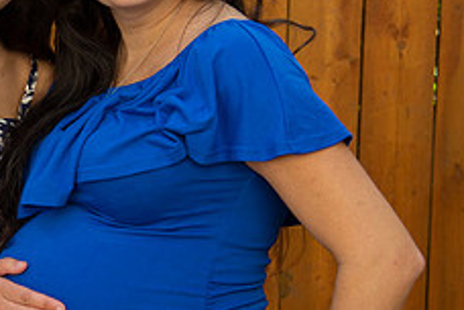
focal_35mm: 122
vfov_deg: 11.2
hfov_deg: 16.6
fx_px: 1572
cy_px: 138
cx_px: 73
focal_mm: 48
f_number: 4
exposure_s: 1/320
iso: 125
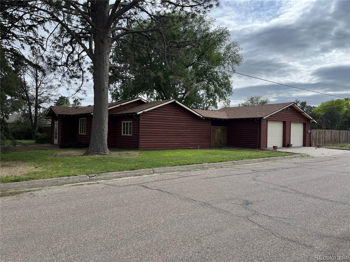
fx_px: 263
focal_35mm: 26
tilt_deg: +0.3
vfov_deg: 53.1
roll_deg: -1.1
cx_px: 175
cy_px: 131
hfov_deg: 67.3
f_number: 1.6
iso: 50
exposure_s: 1/1957
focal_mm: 5.1
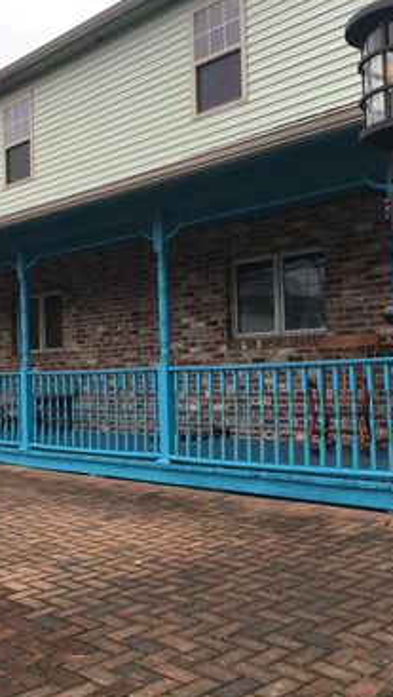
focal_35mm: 43
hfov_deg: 27.5
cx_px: 122
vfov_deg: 47.3
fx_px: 795
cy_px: 350
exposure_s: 1/527
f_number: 2.2
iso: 25
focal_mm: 4.15
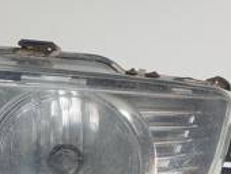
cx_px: 8
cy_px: 174
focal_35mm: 61
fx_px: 408
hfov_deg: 29.8
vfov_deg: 23.1
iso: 50
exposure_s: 1/132
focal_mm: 4.3
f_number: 2.4
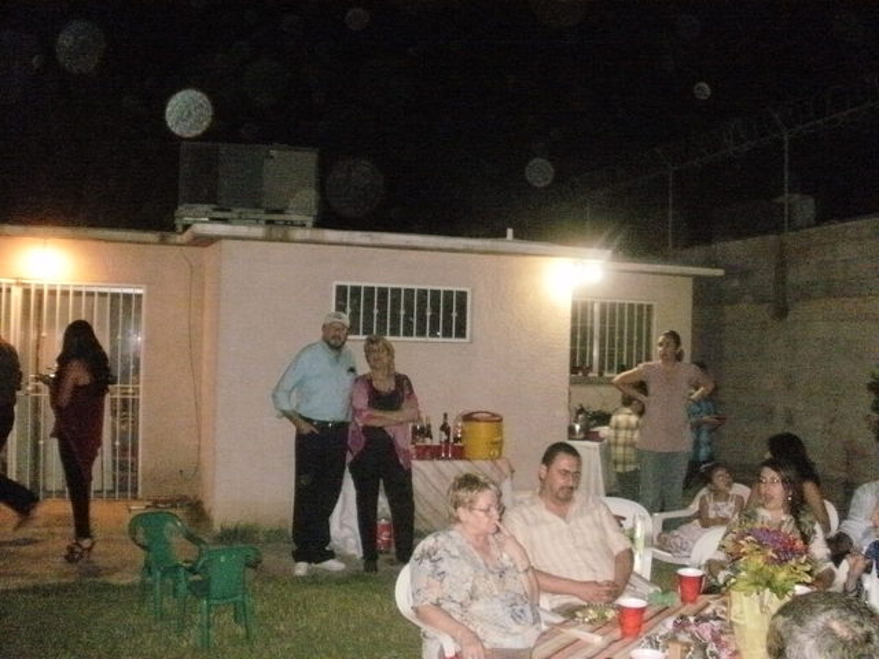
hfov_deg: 51.4
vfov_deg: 39.7
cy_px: 330
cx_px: 440
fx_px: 914
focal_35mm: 36
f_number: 3.5
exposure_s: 1/30
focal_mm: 6.3
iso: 800
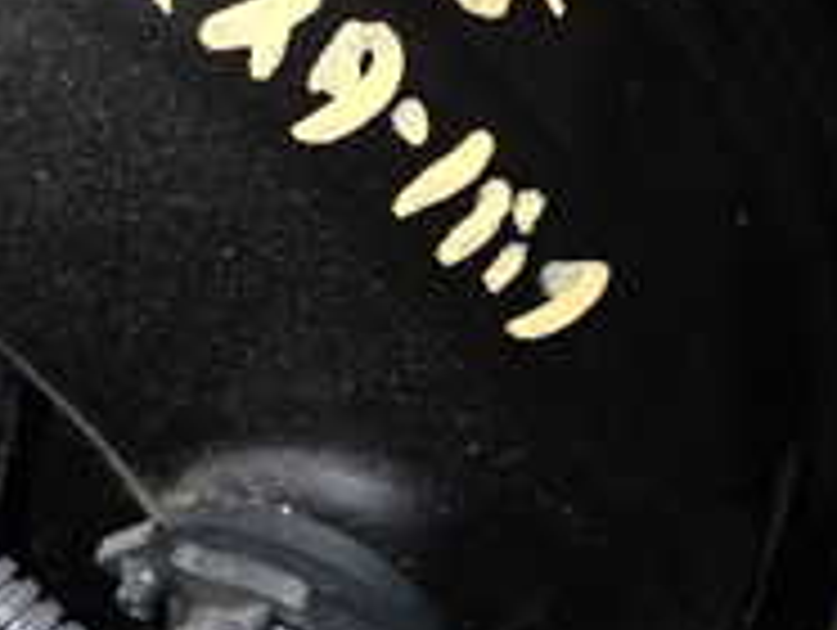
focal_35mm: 103
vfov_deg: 14.1
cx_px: -58
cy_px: -22
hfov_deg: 18.4
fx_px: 2494
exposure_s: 1/30
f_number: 7.1
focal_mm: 5.79
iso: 500
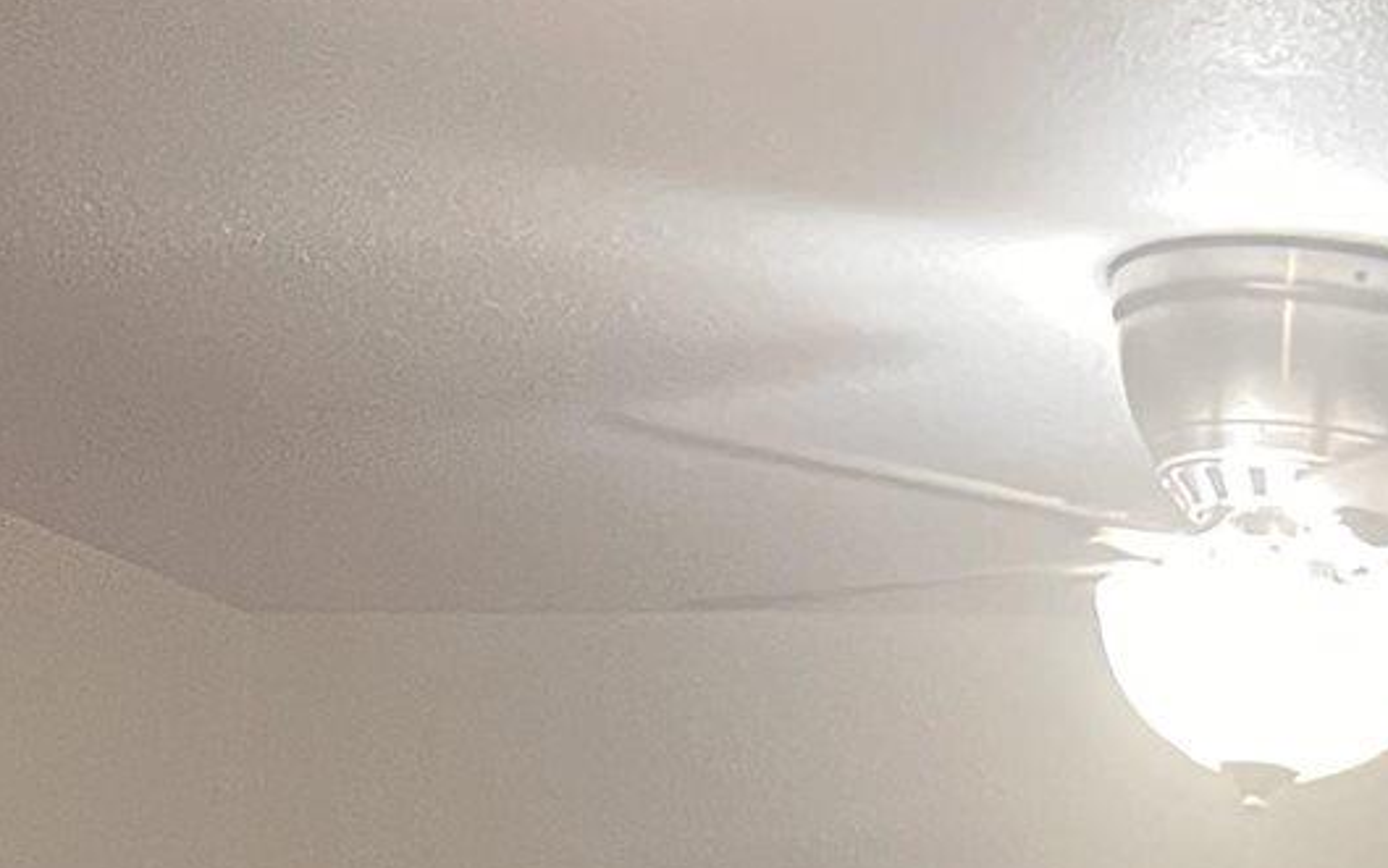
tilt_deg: -14.7
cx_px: 1212
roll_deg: -3.8
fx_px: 4541
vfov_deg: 8.7
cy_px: 2751
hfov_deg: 17.2
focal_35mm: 120
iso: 250
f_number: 1.5
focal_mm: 5.7
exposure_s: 1/60
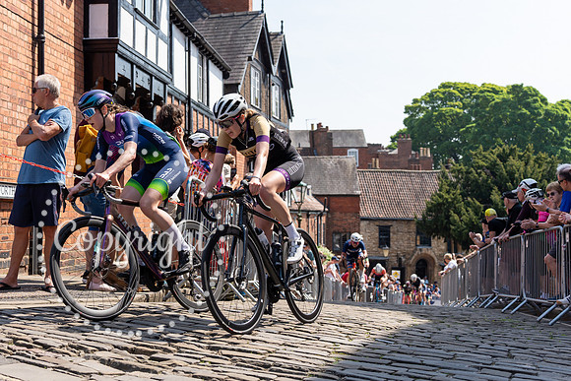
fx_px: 813
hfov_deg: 38.5
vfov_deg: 26.4
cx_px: 223
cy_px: 187
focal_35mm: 51
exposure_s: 1/2500
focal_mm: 38
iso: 160
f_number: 3.5
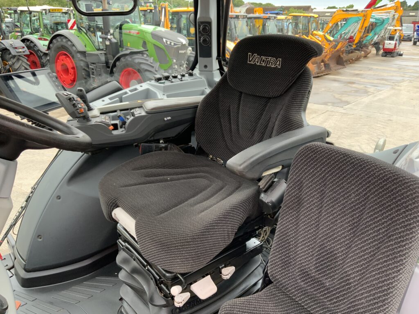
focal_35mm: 29
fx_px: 351
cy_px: 157
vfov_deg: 48.2
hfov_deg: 61.7
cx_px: 210
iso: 64
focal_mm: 3
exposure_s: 1/90
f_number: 1.8
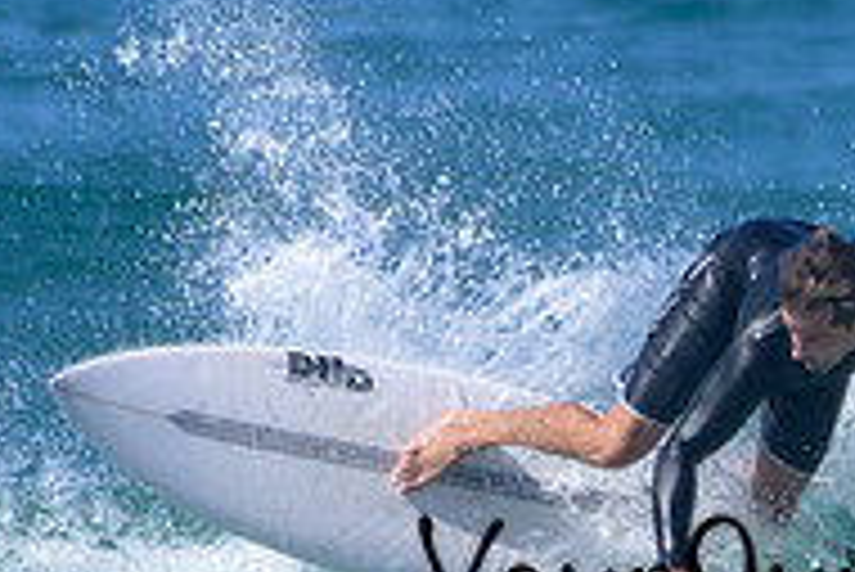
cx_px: 882
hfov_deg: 0.7
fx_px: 72419
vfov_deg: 0.5
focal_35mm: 3047
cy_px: 547
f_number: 11
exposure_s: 1/2000
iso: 1100
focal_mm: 1000
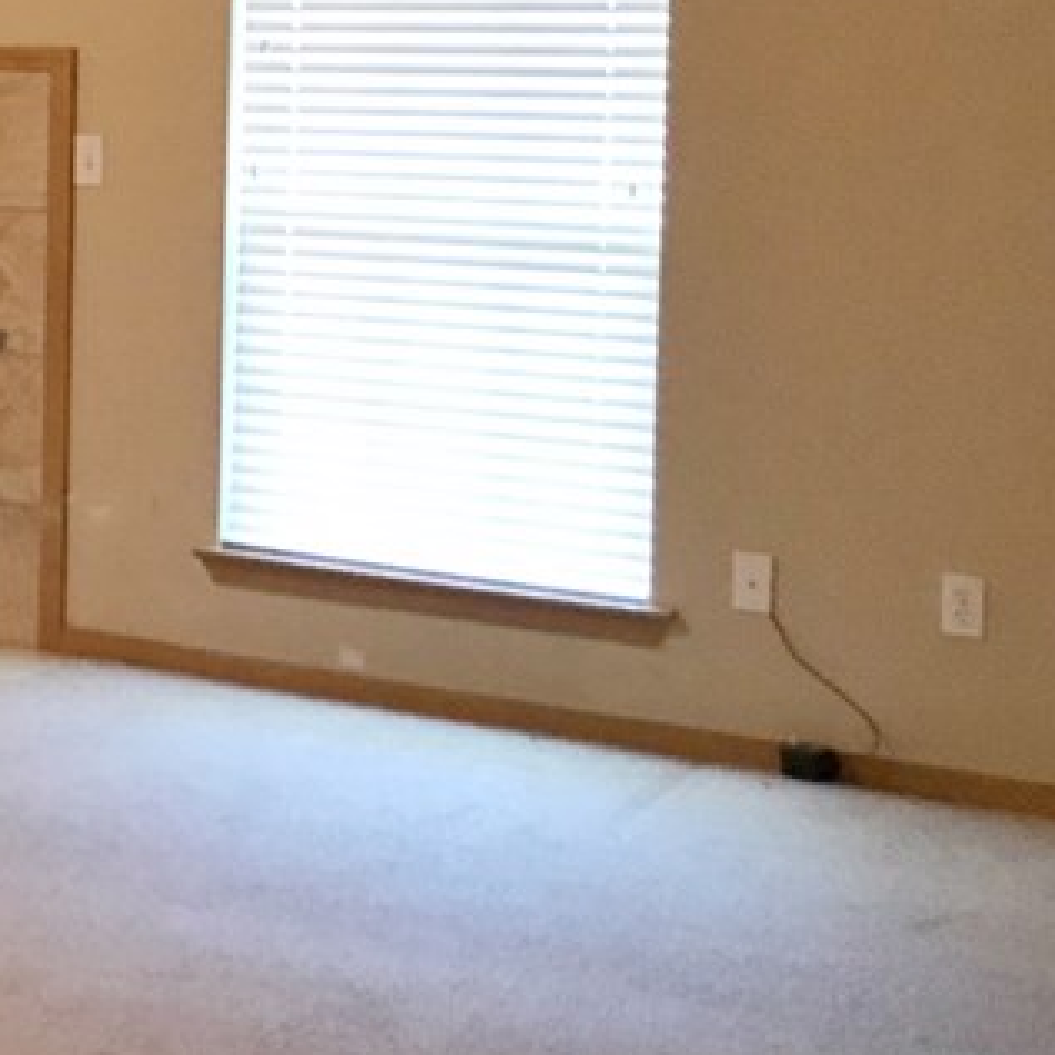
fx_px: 2758
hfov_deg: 19.0
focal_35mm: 80
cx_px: -539
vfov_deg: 21.3
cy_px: 168
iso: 100
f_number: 1.8
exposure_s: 1/15
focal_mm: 3.99
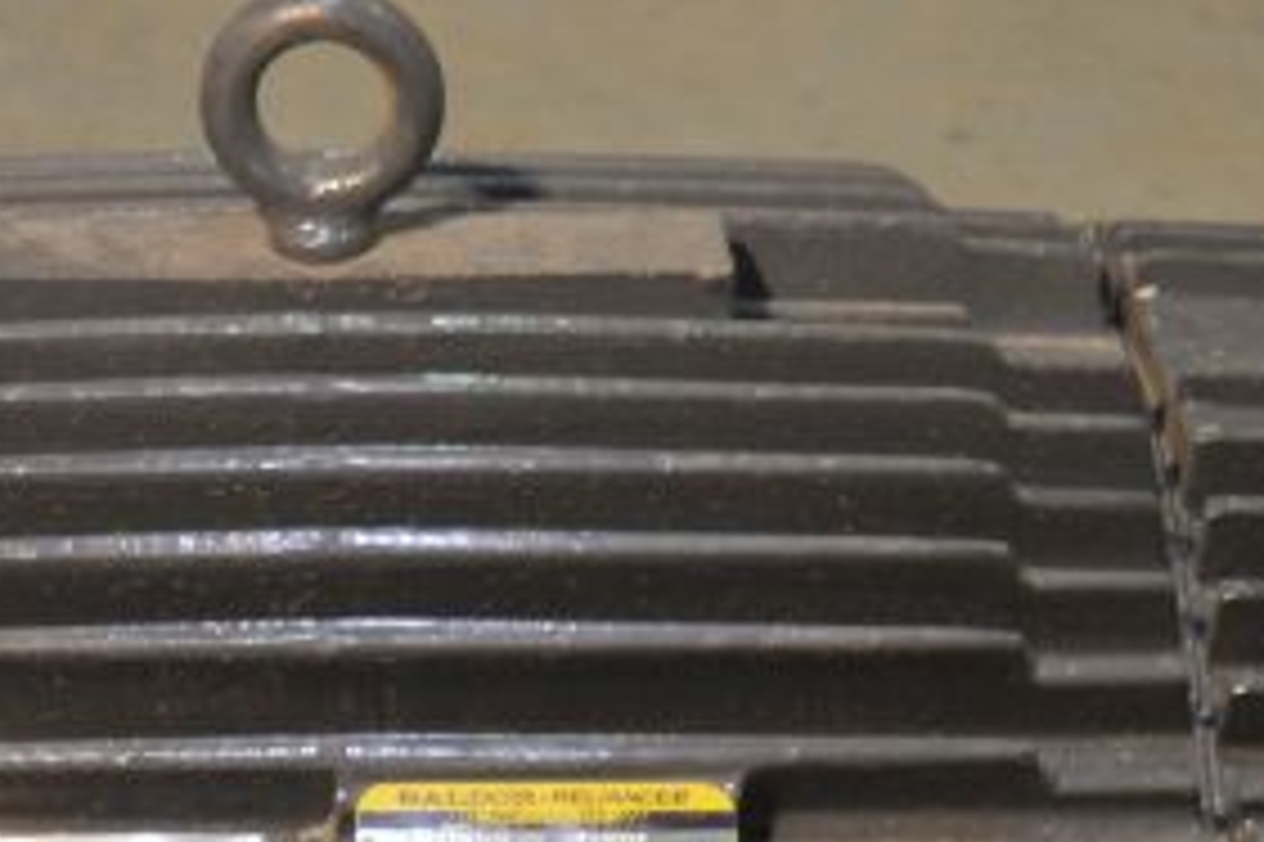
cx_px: 270
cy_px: 1416
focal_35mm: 171
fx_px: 6000
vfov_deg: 7.8
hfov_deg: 12.0
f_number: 4.5
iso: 500
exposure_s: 1/15
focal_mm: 32
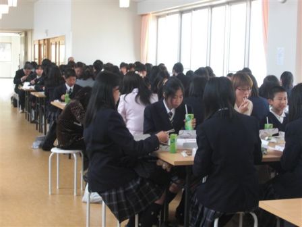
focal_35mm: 66
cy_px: 114
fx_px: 576
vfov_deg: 22.3
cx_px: 151
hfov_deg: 29.4
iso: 200
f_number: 4.1
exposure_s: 1/80
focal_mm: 11.7
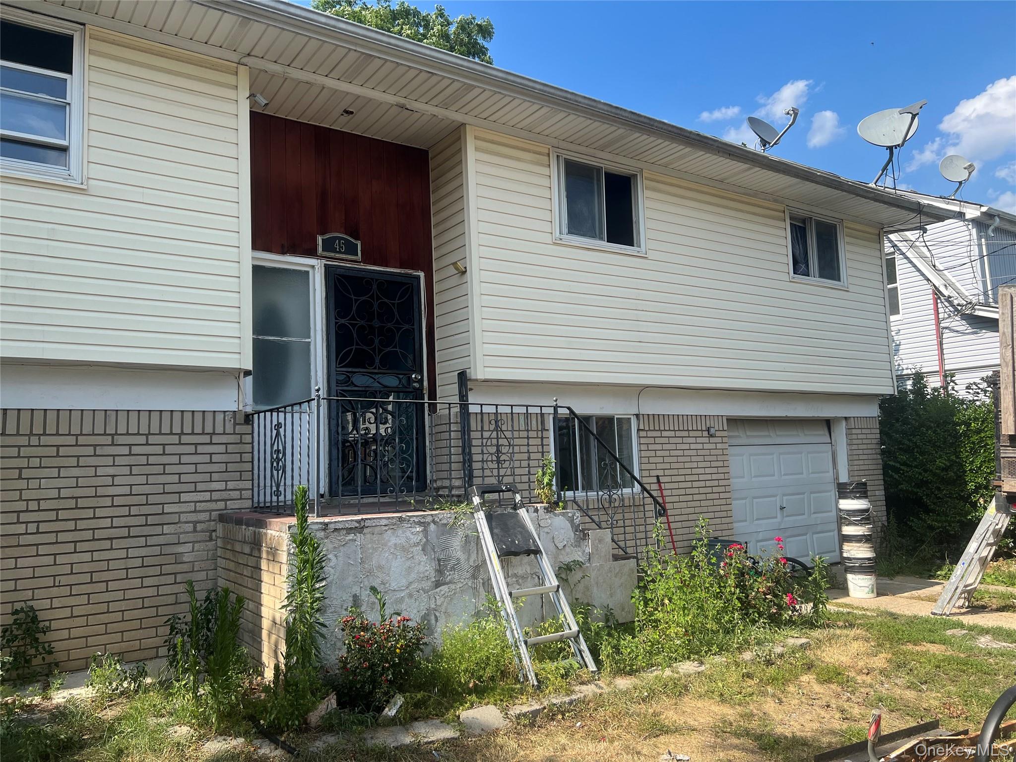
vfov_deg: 53.1
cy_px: 381
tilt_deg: +4.8
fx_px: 763
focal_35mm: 26
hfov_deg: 67.3
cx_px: 508
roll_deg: +2.6
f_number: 1.5
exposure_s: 1/2252
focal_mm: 5.7
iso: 50
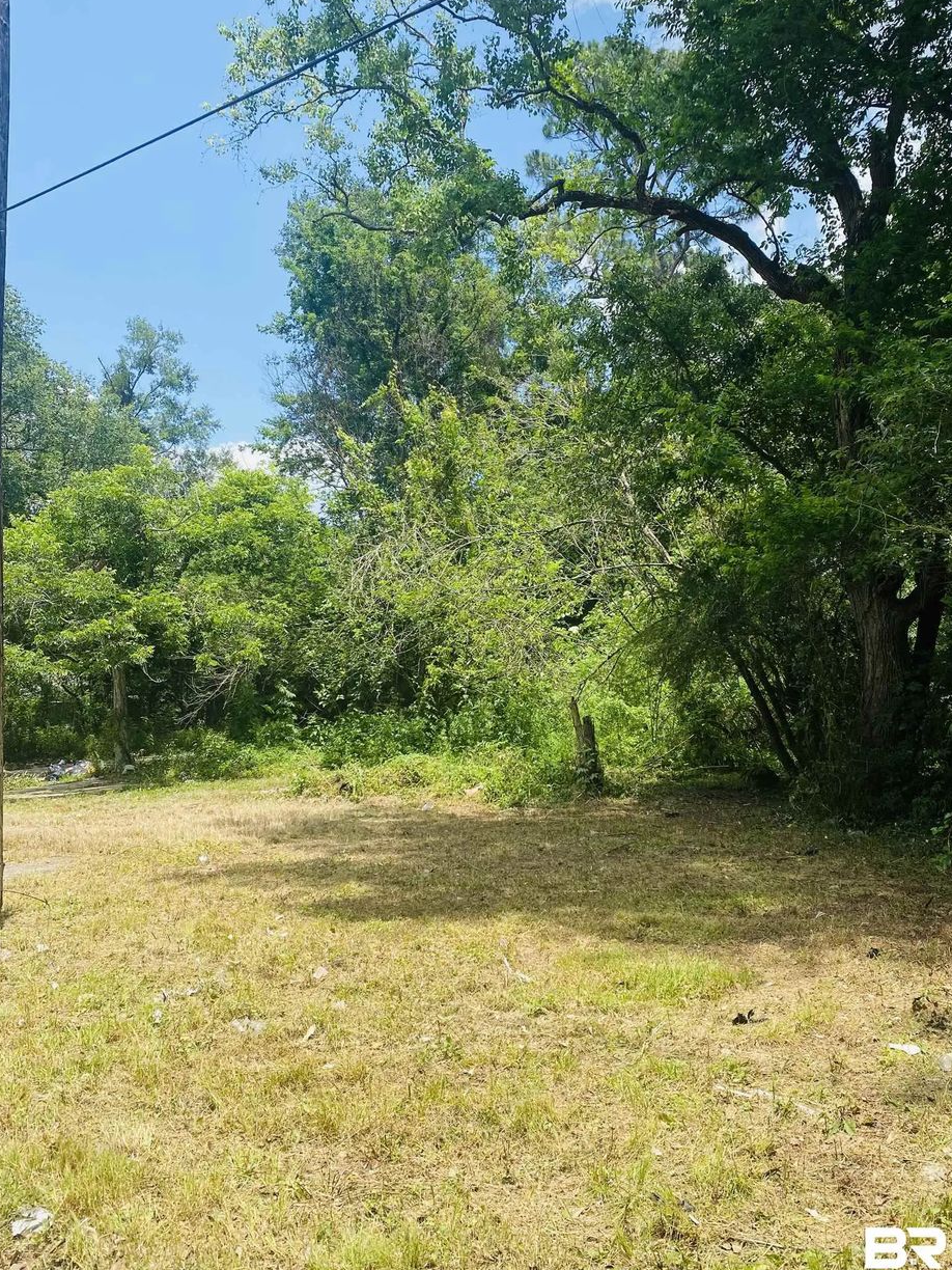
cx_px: 507
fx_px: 1063
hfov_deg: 48.2
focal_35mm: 29
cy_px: 634
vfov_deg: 61.7
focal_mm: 4.25
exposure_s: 1/1346
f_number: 1.8
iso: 32
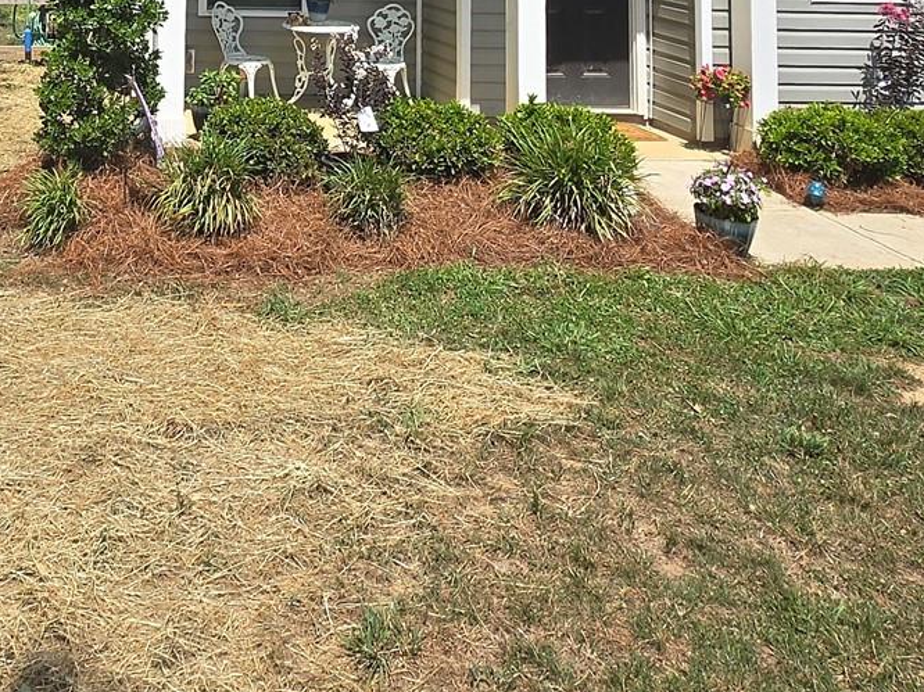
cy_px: -191
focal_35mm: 40
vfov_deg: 29.5
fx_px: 1067
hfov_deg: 44.3
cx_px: 173
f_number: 2.2
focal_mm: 1.7
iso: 25
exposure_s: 1/1061
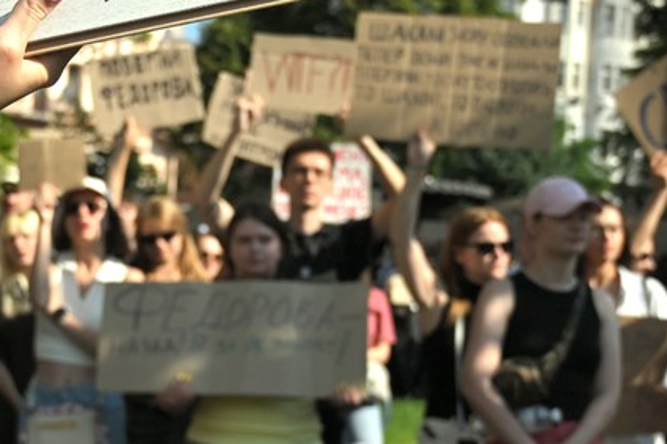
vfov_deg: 17.2
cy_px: 313
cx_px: 223
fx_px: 1463
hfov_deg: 25.5
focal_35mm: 79
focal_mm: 24
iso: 320
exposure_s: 1/4000
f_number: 4
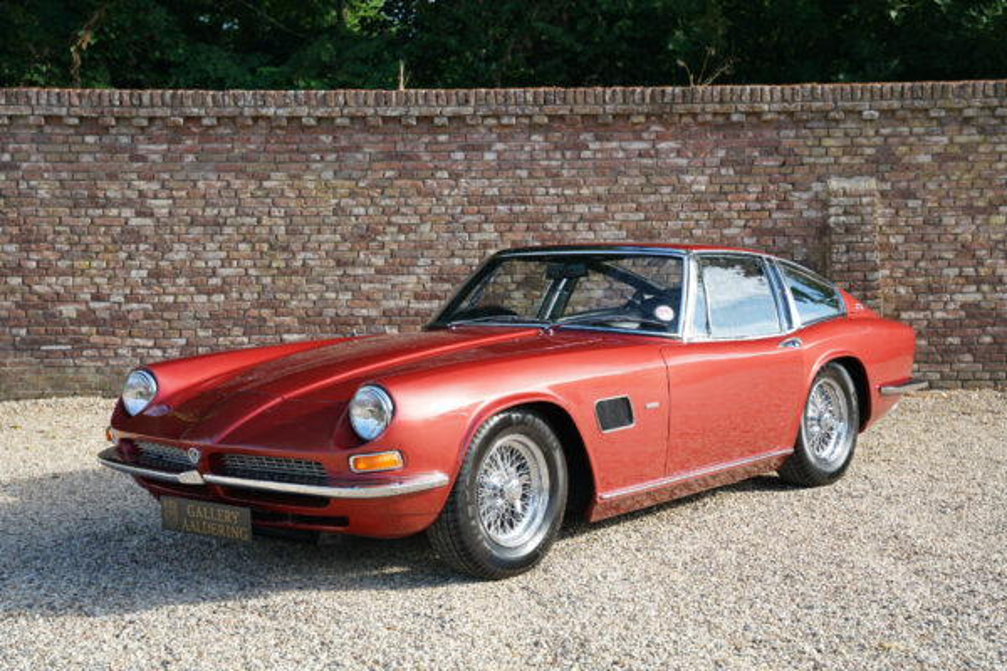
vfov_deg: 25.3
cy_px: 336
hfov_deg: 37.2
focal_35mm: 54
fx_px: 1496
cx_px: 504
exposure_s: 1/60
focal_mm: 53.5
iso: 125
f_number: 5.6
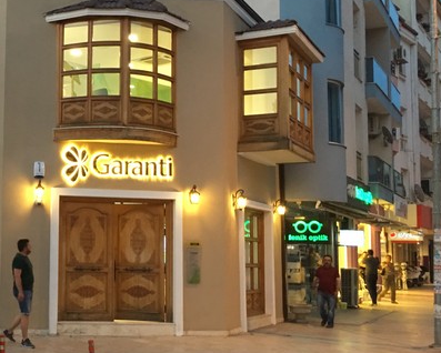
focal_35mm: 57
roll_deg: -1.7
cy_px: 183
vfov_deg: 26.7
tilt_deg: +6.9
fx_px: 744
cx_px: 18
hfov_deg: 31.0
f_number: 2.2
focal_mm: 4.15
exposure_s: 1/10
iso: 80
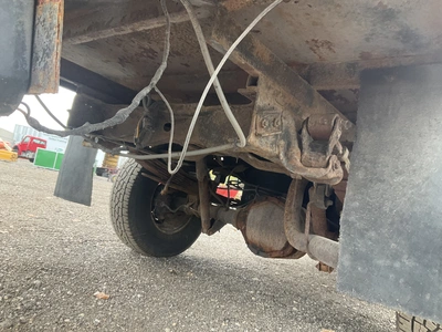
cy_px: 166
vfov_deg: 48.2
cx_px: 221
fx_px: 370
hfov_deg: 61.7
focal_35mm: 29
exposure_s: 1/109
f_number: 1.8
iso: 64
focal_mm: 3
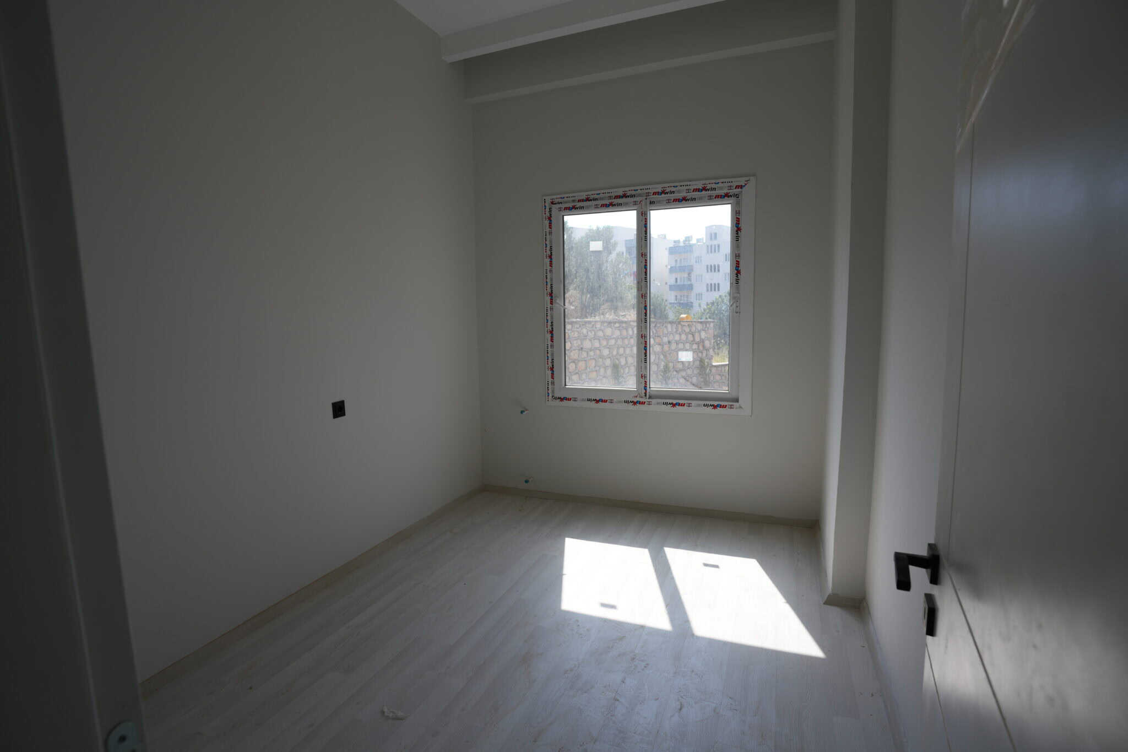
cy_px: 376
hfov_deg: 93.3
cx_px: 564
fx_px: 533
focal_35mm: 17
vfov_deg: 70.4
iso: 100
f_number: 5
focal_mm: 17
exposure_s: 1/250
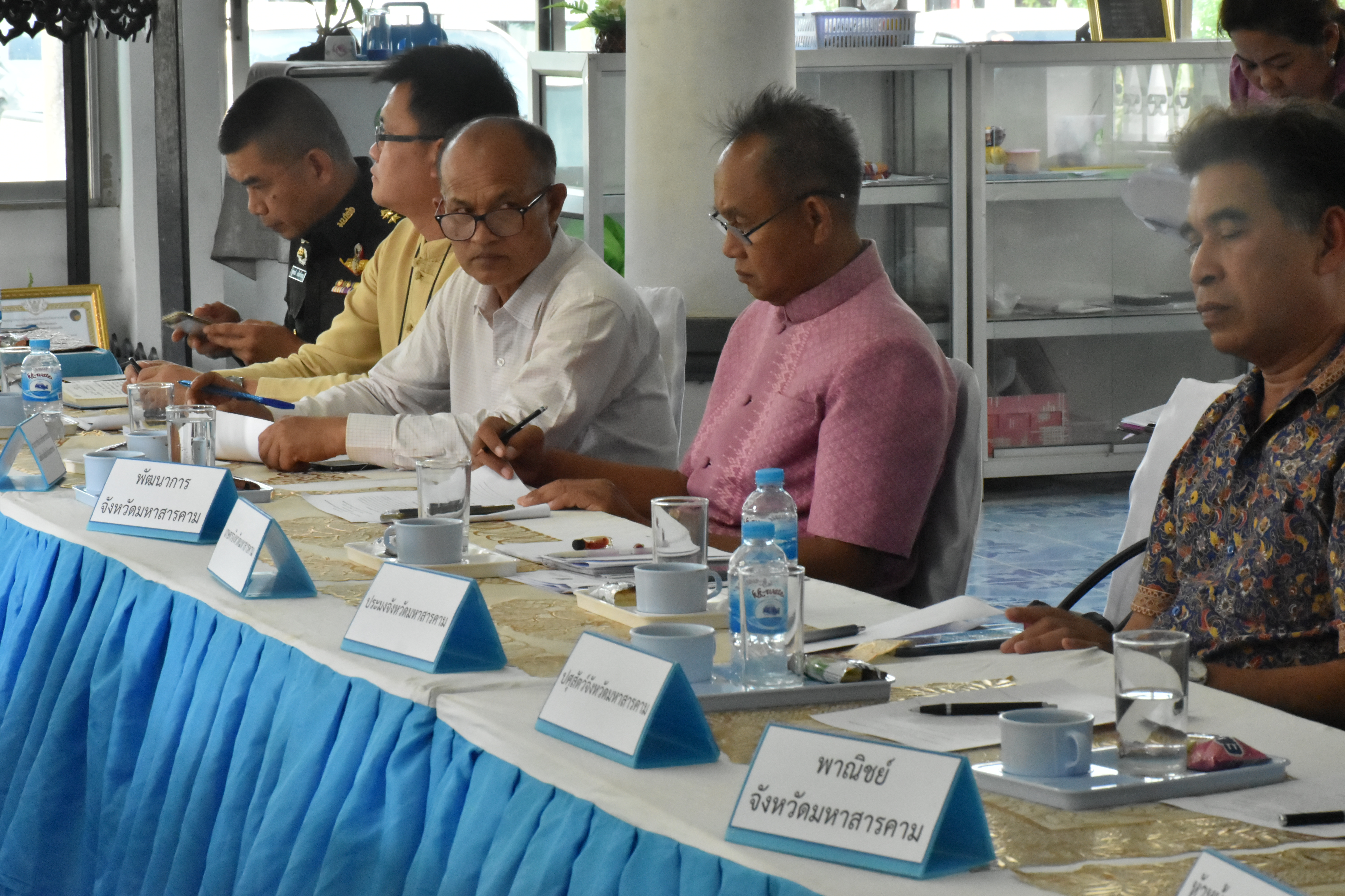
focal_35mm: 120
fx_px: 4483
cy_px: 448
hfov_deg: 17.1
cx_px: 672
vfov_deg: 11.4
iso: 3200
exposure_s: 1/60
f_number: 16
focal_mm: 80
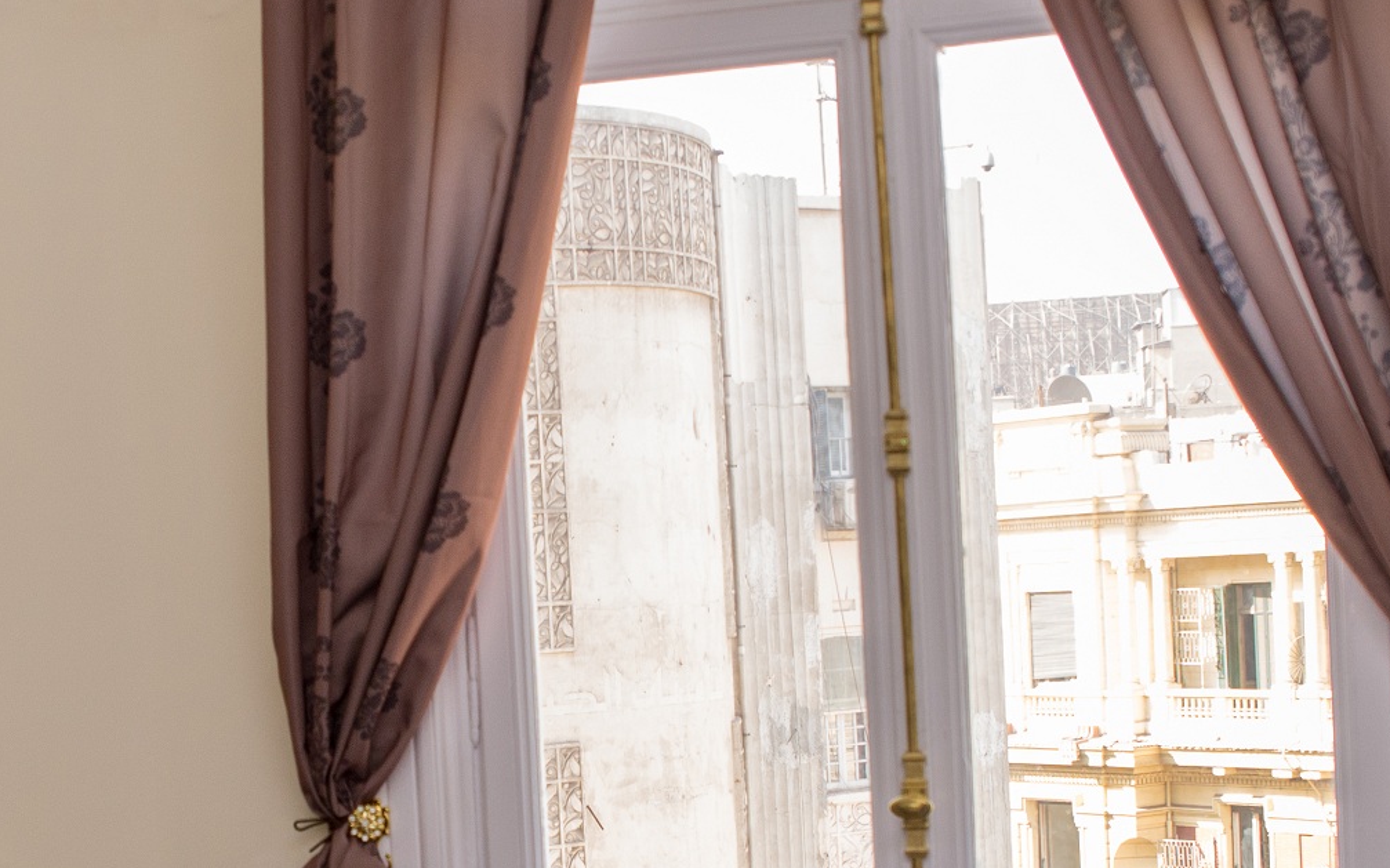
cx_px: 414
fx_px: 2651
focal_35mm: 70
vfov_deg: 18.5
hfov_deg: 29.1
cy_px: 653
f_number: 4.5
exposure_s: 1/250
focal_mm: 24
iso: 500
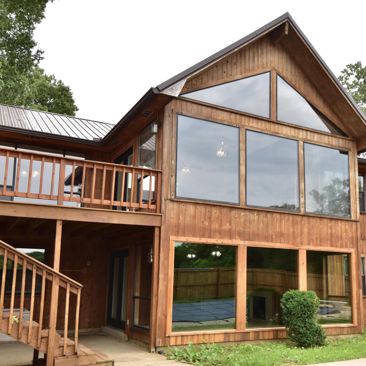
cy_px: 183
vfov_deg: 45.3
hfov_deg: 45.1
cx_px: 220
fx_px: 438
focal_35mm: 37
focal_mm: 19
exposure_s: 1/250
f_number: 10
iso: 400
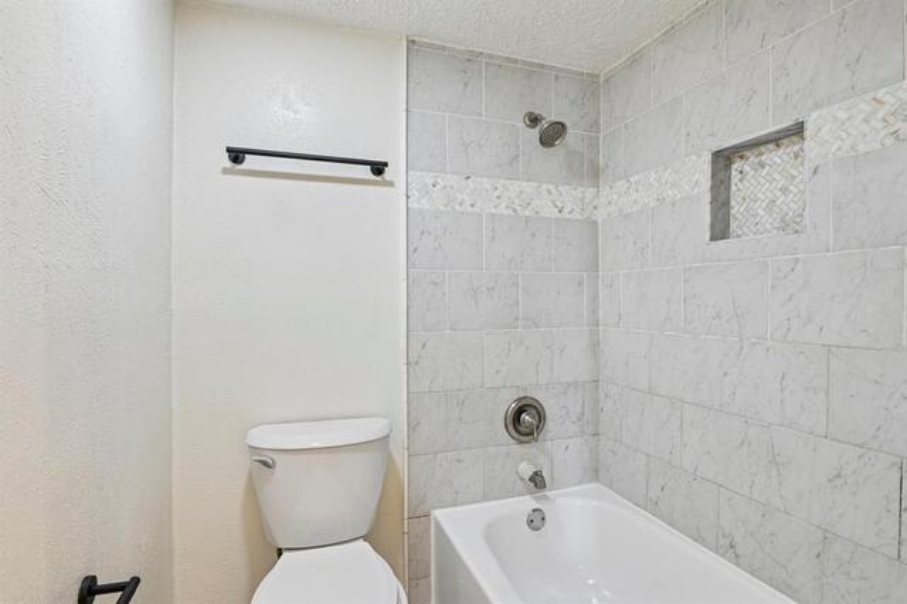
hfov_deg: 90.0
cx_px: 454
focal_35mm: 18
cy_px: 302
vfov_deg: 67.3
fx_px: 453
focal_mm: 18
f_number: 8
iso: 400
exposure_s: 1/25
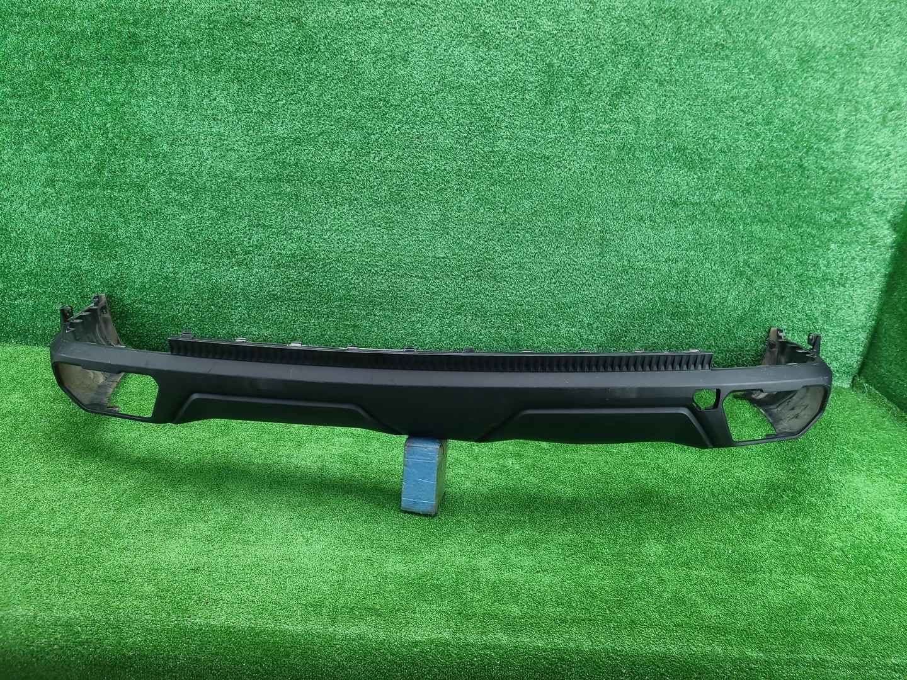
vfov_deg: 53.1
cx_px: 454
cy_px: 340
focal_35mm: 26
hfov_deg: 67.3
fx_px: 681
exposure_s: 1/50
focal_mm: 5.4
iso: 259
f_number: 1.8
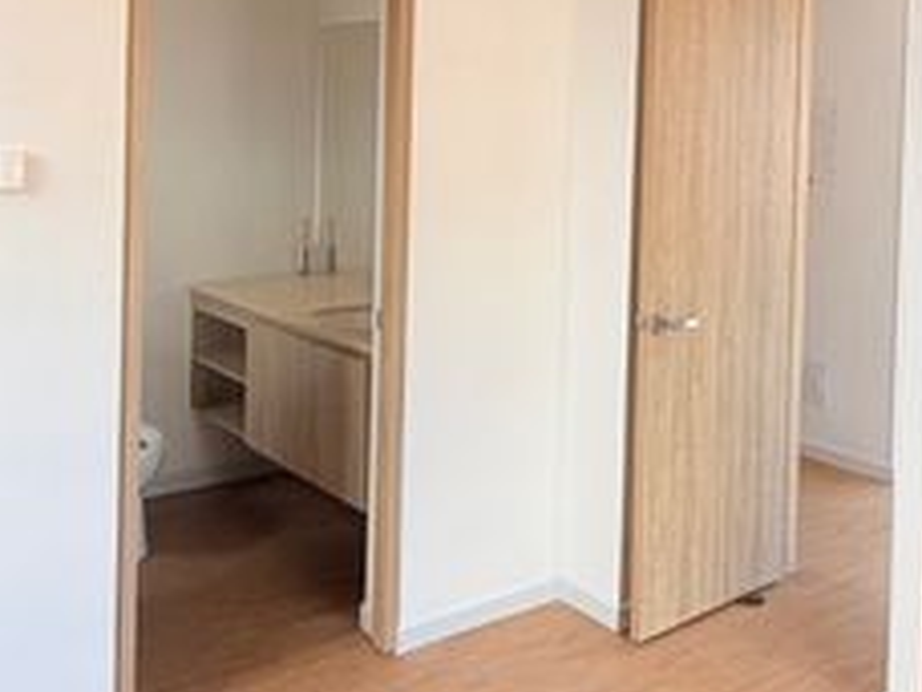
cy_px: 150
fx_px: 1092
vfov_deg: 34.2
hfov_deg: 45.4
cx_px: 568
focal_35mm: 41
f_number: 2.2
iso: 64
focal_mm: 2.22
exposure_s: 1/121
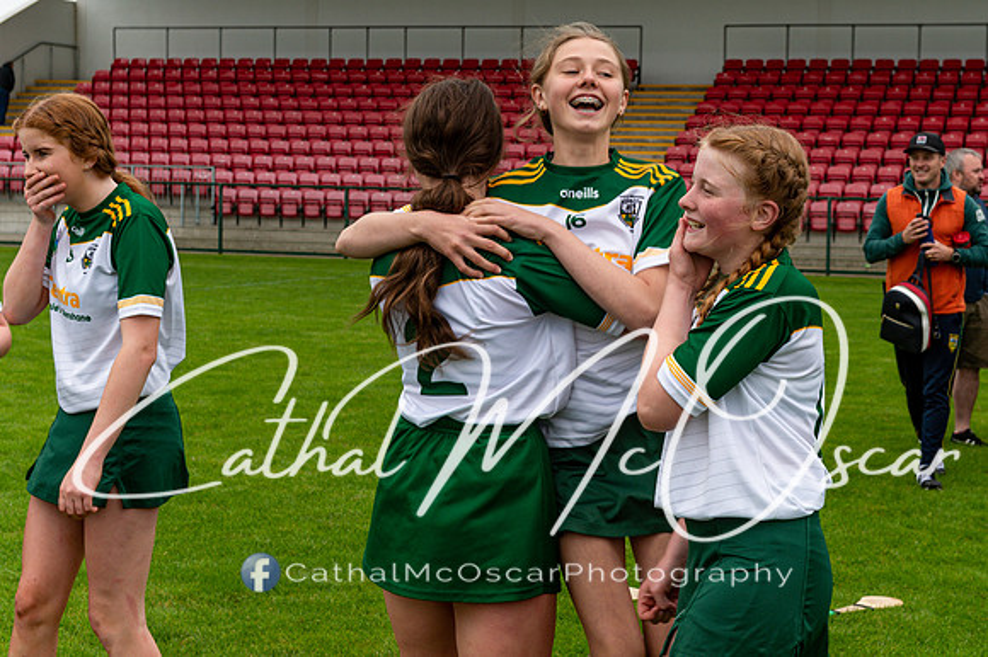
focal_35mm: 70
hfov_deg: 28.9
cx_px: 579
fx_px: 1914
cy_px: 284
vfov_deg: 19.5
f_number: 4.5
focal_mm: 58
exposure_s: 1/200
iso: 250
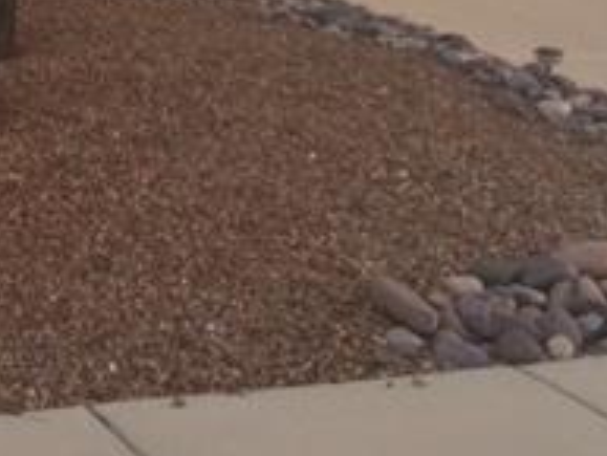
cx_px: -66
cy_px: -170
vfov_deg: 14.6
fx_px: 1684
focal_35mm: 96
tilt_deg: +0.6
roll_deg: -2.0
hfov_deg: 19.5
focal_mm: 4.15
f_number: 2.2
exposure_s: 1/60
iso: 32
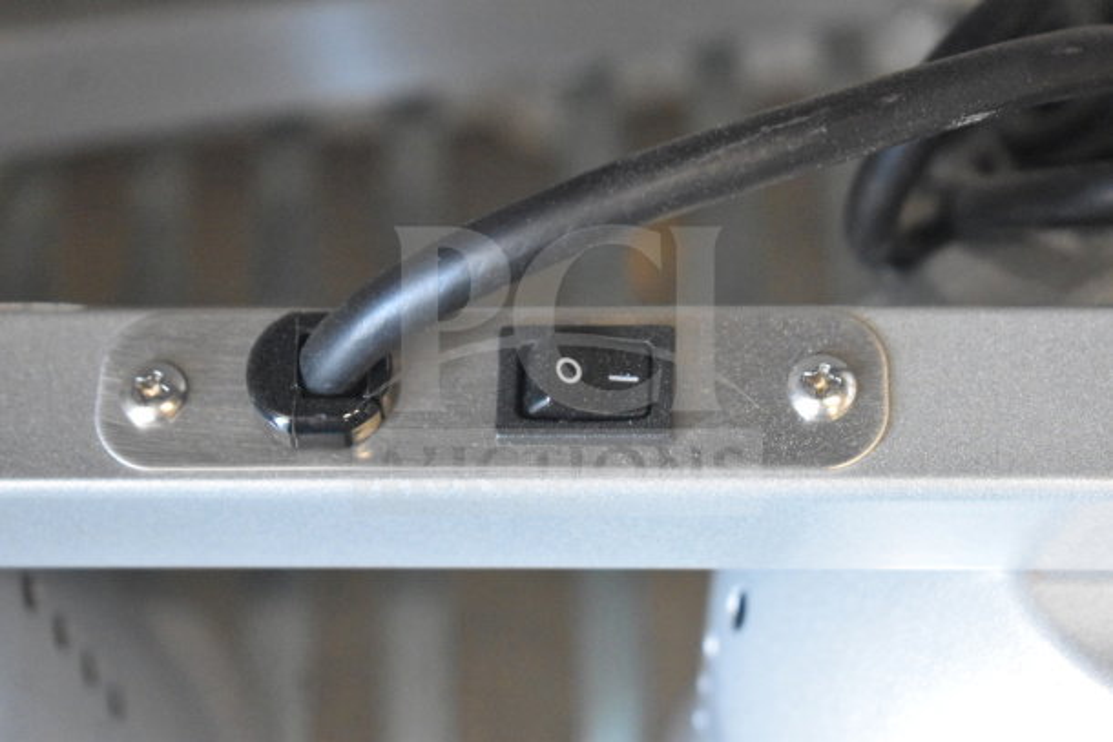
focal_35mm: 82
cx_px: 556
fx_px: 2551
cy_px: 371
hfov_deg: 24.6
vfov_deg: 16.6
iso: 9000
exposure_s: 1/100
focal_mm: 55
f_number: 5.6
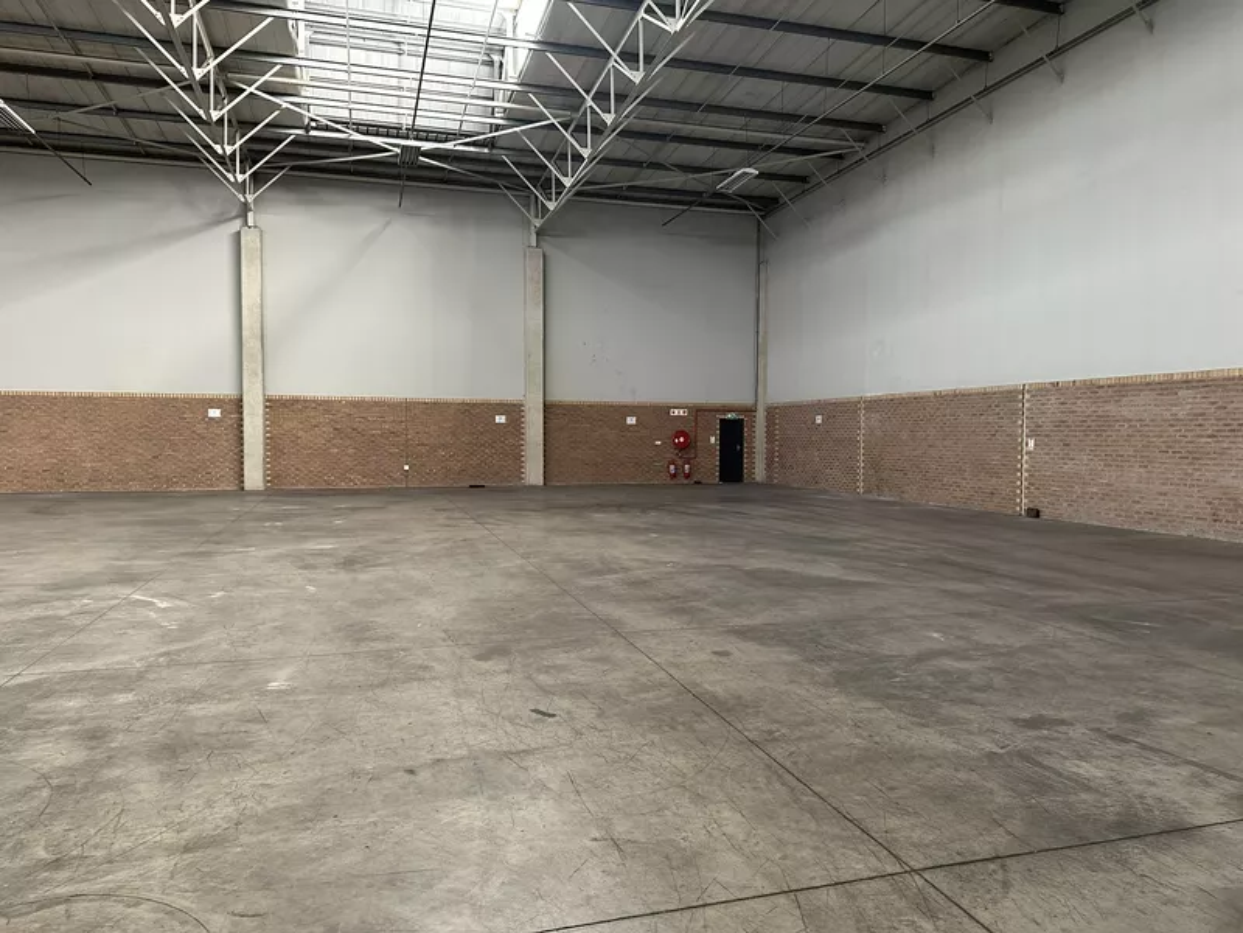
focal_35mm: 24
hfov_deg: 71.6
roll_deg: -0.8
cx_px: 622
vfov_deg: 56.8
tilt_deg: -3.2
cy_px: 466
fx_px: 862
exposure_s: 1/60
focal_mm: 6.86
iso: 250
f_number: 1.78
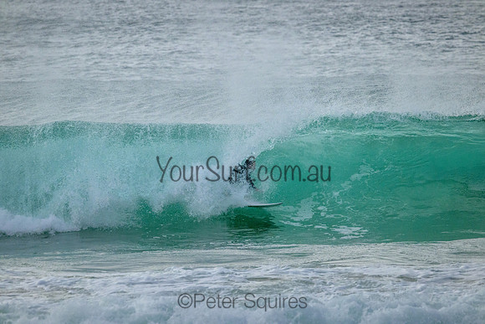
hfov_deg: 4.4
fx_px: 6333
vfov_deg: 2.9
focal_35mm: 470
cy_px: 162
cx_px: 242
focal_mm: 470
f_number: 10
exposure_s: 1/2000
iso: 4500
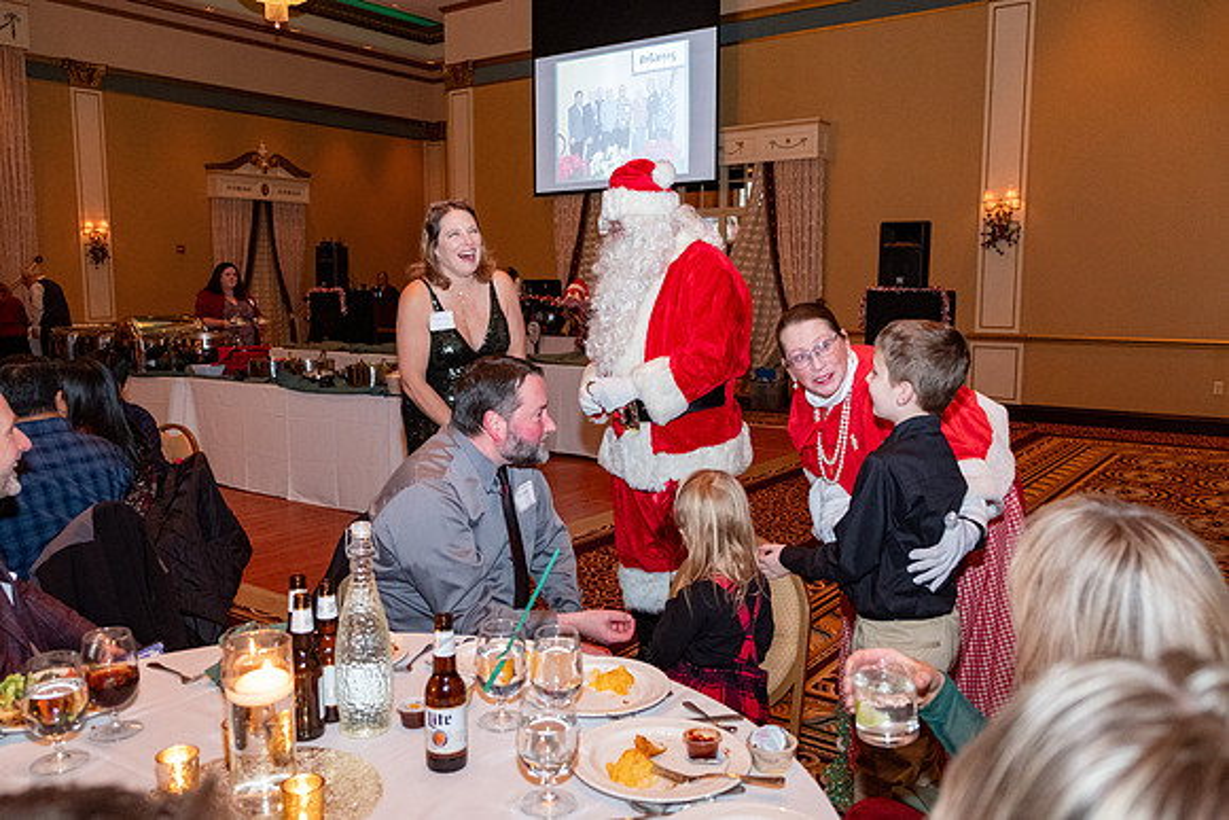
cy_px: 410
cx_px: 614
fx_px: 922
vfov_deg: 48.0
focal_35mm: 27
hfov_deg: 67.4
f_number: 2.8
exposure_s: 1/125
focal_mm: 18
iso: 2500
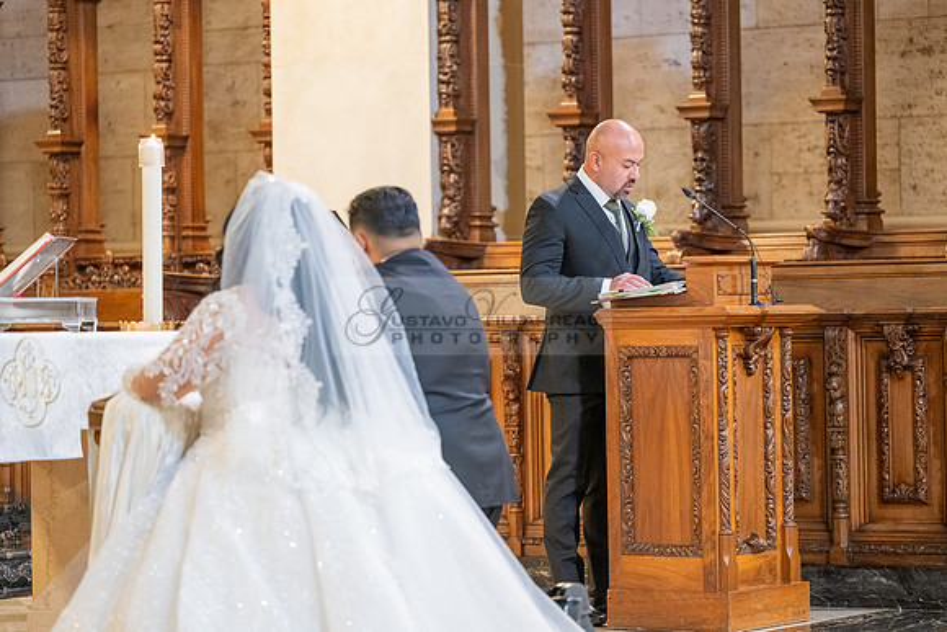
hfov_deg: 15.8
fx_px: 3420
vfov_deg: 10.6
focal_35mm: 130
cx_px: 474
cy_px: 316
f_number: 2.8
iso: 2000
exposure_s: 1/100
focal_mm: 130
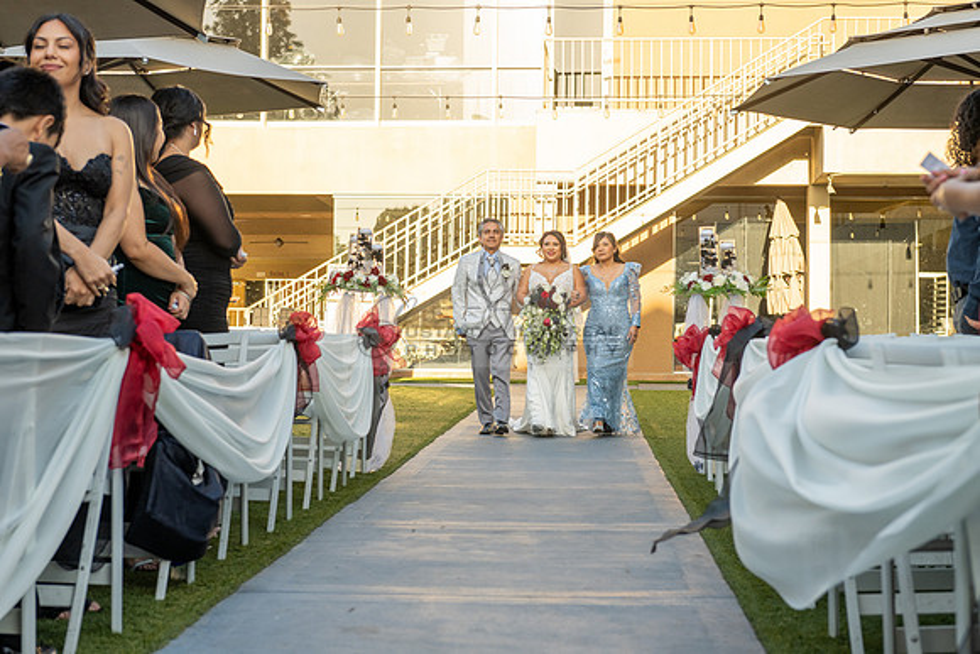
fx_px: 1688
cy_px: 327
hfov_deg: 32.4
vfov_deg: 21.9
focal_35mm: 62
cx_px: 490
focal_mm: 62
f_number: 5.6
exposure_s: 1/640
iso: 500
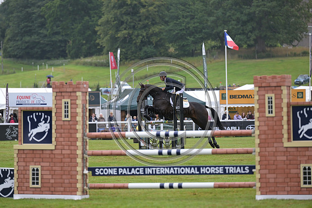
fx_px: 1734
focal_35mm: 200
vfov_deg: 6.9
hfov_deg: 10.3
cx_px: 156
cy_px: 104
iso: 800
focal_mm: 200
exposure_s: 1/1250
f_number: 4
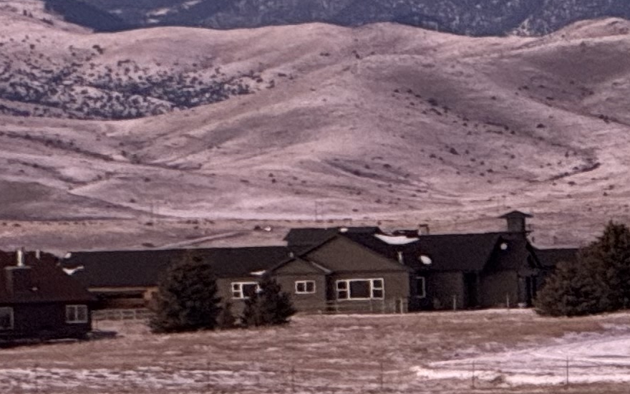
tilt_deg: +2.6
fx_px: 10010
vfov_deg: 2.2
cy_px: -207
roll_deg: +1.8
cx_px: -404
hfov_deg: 3.6
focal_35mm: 583
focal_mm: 15.66
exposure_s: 1/88
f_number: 2.8
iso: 250
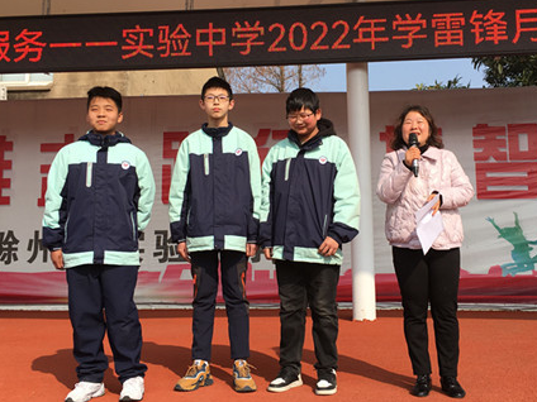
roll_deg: +0.6
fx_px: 636
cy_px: 186
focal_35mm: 41
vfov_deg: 35.1
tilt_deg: +9.5
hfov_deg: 45.7
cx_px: 295
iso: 25
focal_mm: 4.15
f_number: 2.2
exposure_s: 1/1202
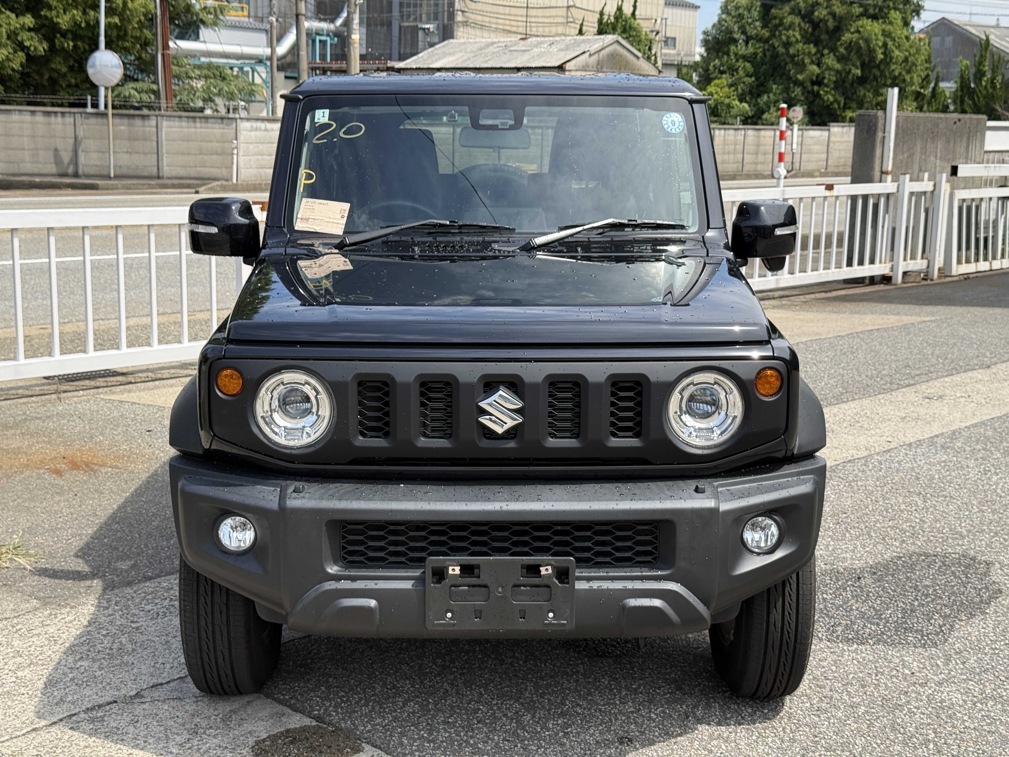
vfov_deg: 30.3
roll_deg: -1.5
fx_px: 1399
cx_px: 504
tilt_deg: -9.9
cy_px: 378
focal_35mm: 48
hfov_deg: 39.7
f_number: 1.78
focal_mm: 6.76
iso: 64
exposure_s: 1/2033
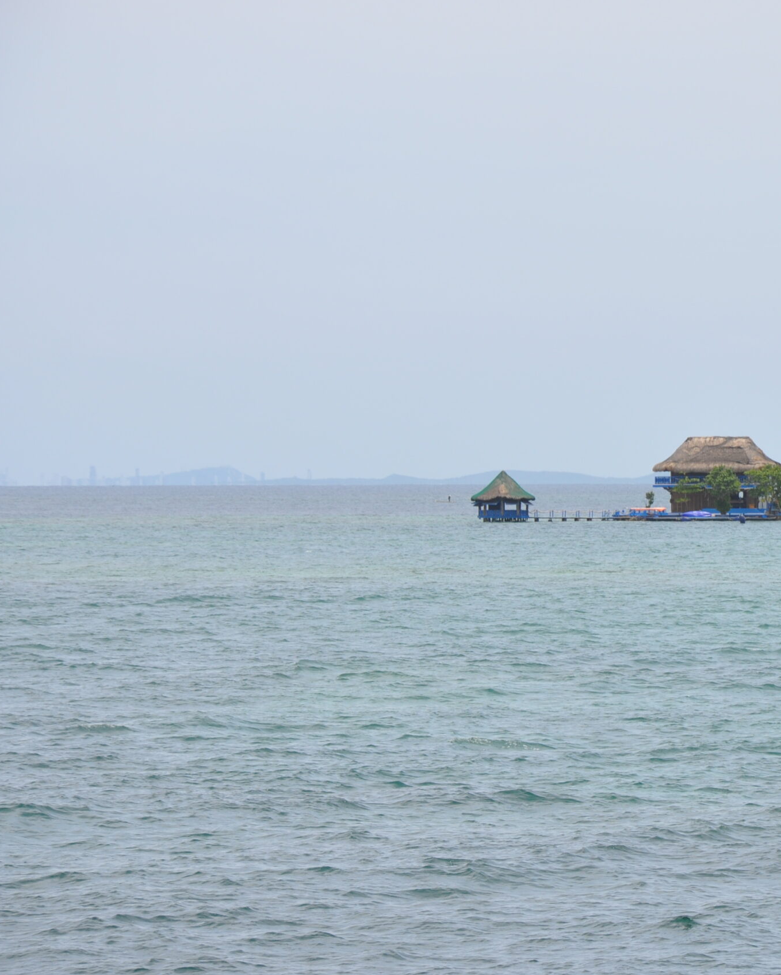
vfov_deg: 8.7
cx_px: 695
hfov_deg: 6.9
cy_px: 487
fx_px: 6434
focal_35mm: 223
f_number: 10
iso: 200
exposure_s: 1/400
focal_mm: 105
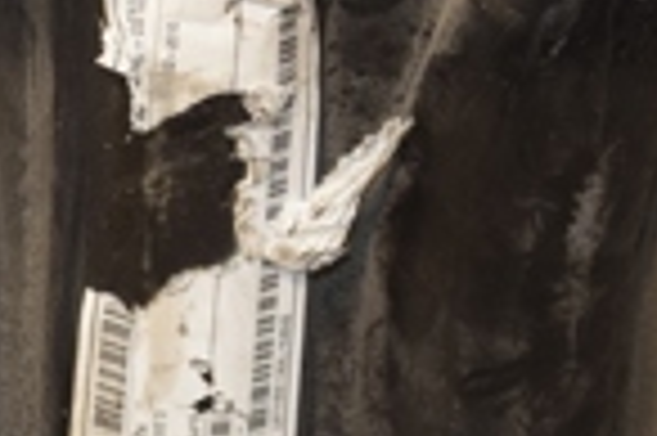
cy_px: -54
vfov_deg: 5.0
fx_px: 5031
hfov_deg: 7.4
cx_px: -126
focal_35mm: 276
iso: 800
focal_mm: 42
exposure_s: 1/160
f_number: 4.8
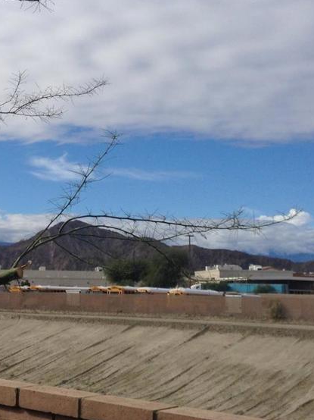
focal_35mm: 61
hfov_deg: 23.4
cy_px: 167
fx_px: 738
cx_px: 33
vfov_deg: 31.6
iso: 50
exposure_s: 1/3390
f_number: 2.4
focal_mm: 4.12
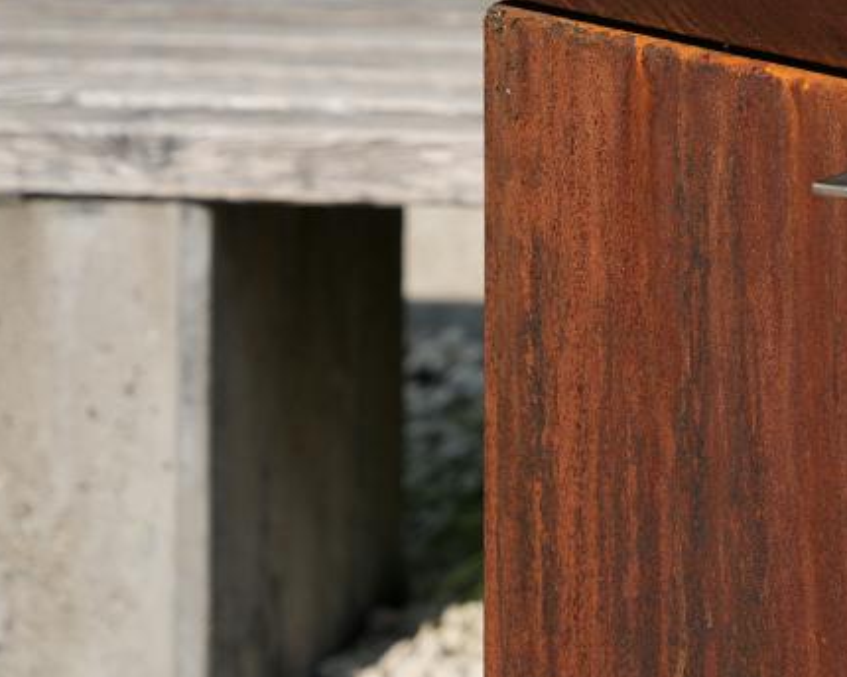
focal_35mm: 243
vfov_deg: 6.2
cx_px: 1487
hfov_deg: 7.7
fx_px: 6086
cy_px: -551
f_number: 3.5
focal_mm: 57.9
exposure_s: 1/1250
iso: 100
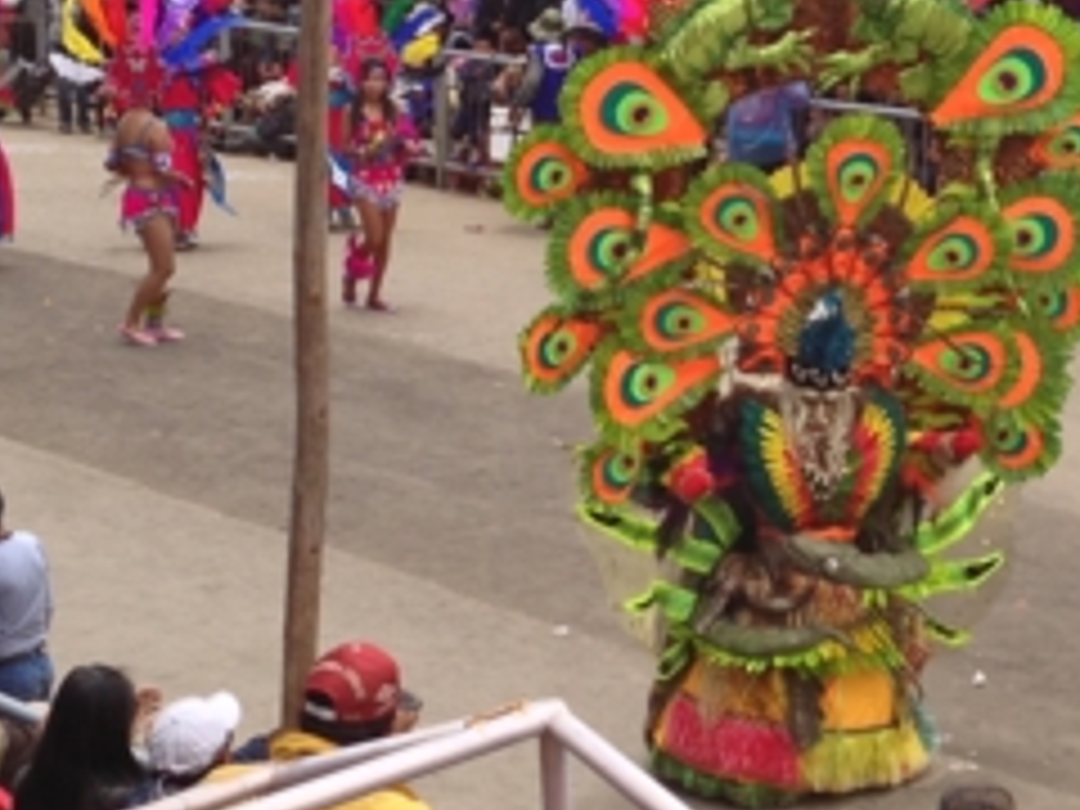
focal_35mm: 110
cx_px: 783
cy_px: 450
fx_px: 3432
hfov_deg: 17.8
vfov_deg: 13.5
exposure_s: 1/1205
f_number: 2.4
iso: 50
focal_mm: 4.13
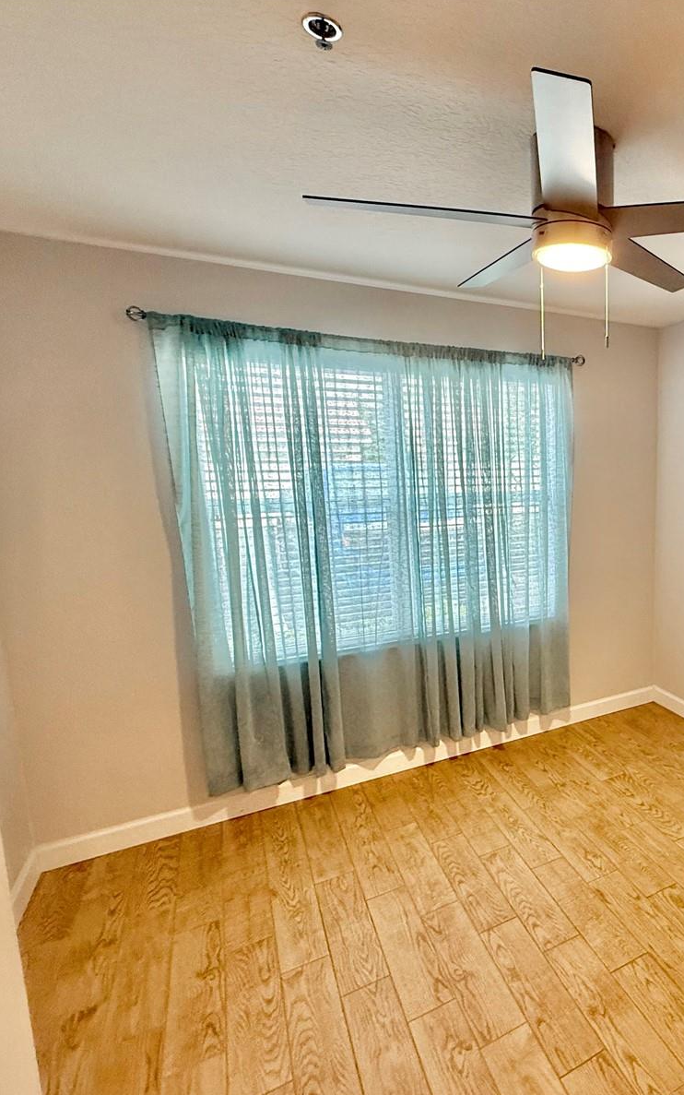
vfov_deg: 85.1
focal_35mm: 20
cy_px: 549
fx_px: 596
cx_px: 604
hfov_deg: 53.0
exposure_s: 1/120
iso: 320
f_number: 2.2
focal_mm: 2.22
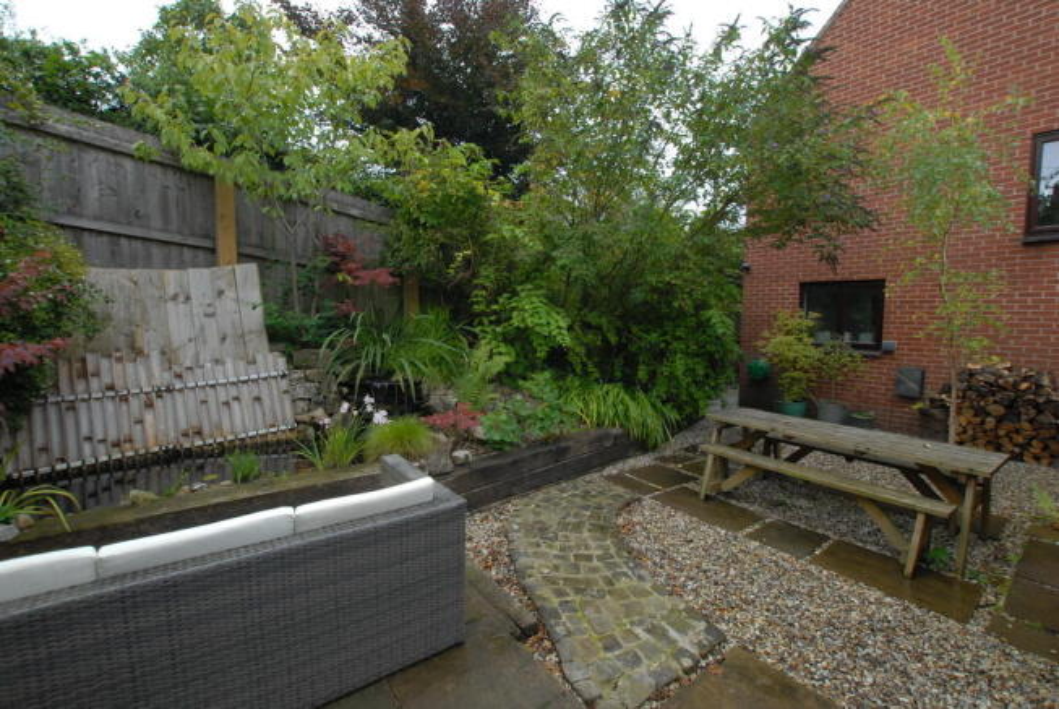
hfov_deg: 100.3
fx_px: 442
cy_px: 354
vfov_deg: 77.5
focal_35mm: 15
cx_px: 530
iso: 250
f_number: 8
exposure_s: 1/30
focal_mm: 10
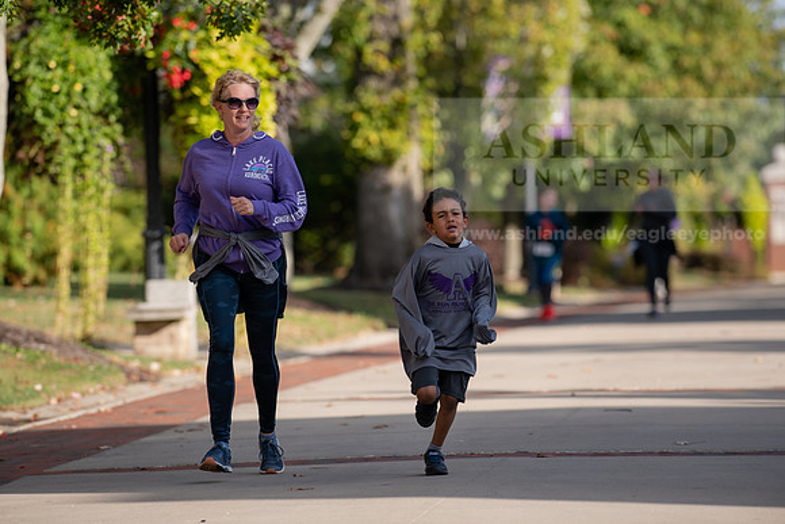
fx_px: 6543
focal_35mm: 300
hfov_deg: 6.9
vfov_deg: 4.6
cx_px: 392
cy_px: 262
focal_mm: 300
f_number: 5
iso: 200
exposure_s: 1/500
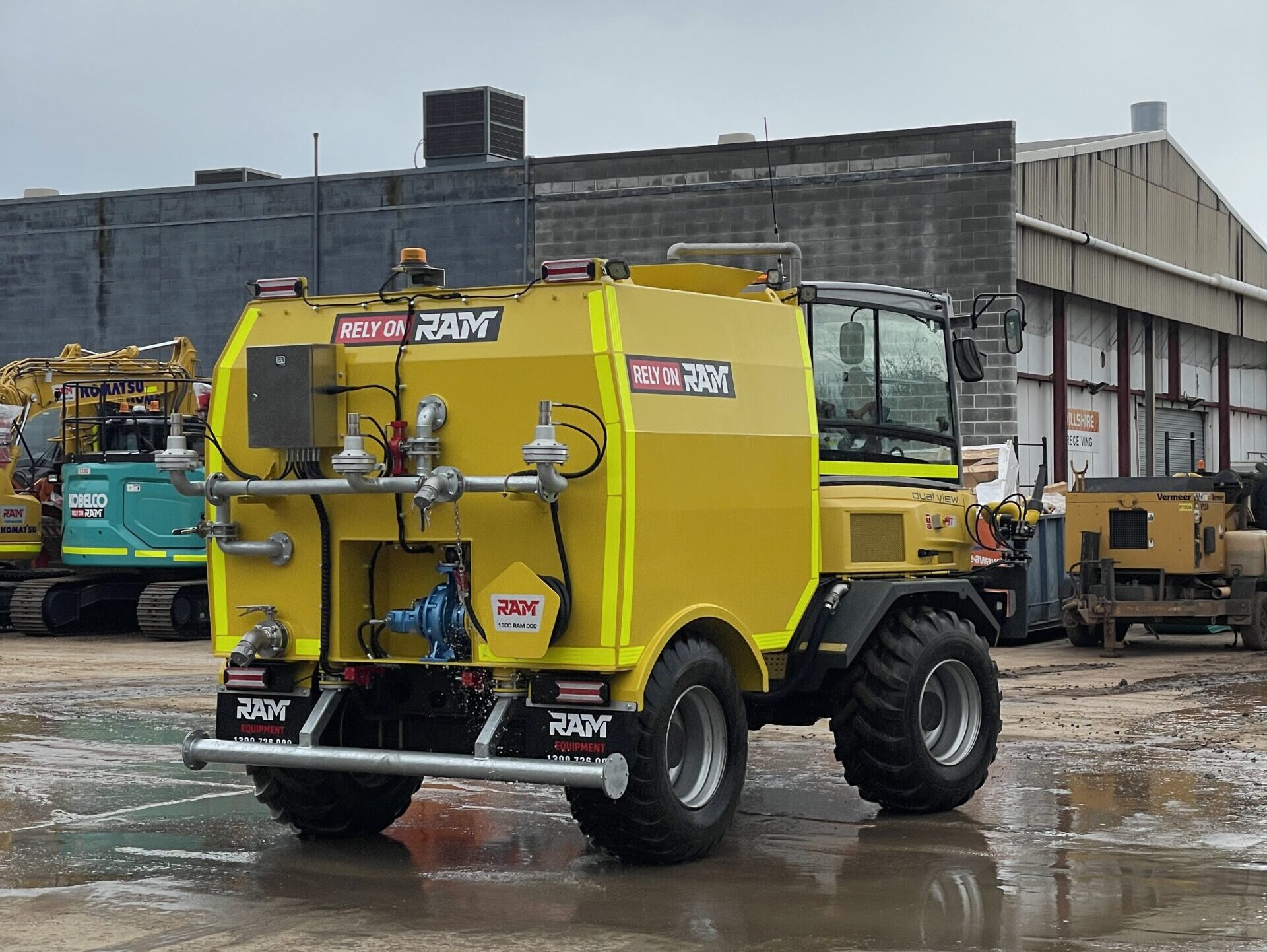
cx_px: 634
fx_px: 1904
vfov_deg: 28.1
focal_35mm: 52
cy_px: 476
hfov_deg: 36.8
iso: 25
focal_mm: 6
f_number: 2
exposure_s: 1/1295
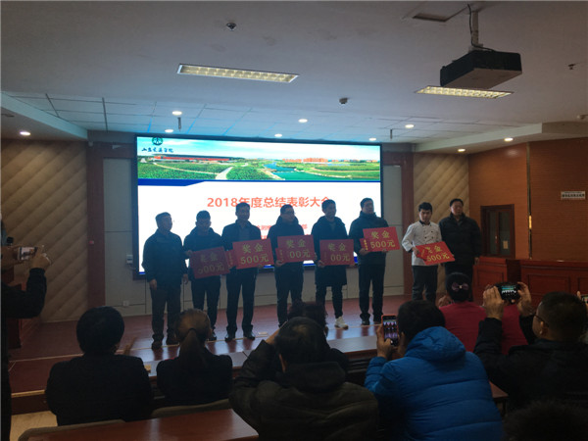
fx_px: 493
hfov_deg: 61.7
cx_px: 294
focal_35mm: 29
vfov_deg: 48.2
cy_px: 220
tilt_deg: +1.0
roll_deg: +1.0
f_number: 2.2
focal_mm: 4.15
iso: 32
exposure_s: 1/50
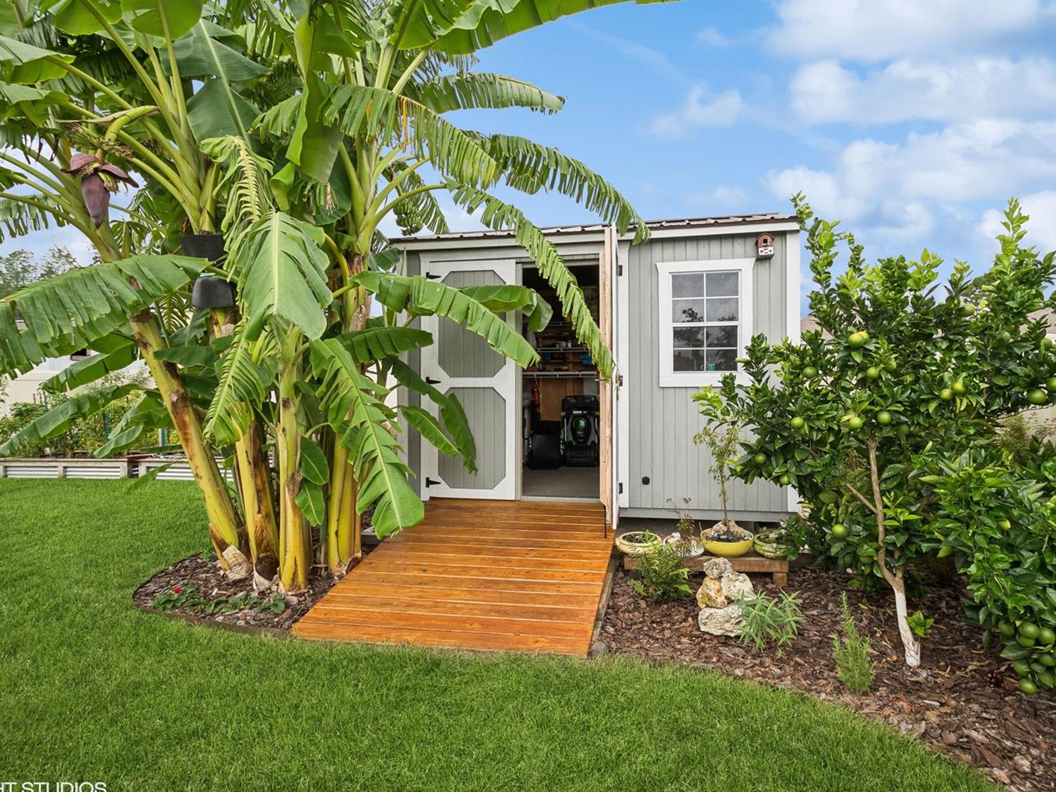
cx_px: 574
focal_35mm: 17
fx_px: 519
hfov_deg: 90.8
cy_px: 387
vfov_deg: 74.7
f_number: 8
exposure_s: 1/250
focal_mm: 10
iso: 200
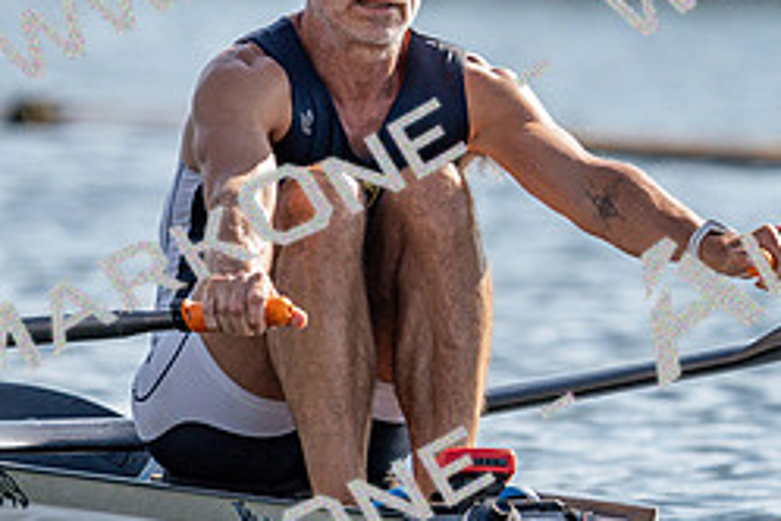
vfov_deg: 1.5
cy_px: 89
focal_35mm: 903
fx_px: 19589
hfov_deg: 2.3
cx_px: 373
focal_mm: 388
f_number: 6.3
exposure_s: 1/1600
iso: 320
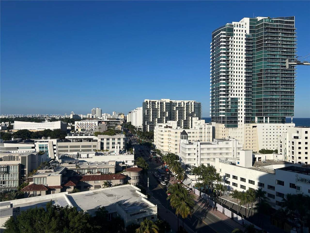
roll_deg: +0.3
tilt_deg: -0.1
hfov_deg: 67.3
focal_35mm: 26
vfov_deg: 53.1
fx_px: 233
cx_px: 155
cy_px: 116
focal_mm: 5.7
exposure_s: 1/9434
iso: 50
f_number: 1.5
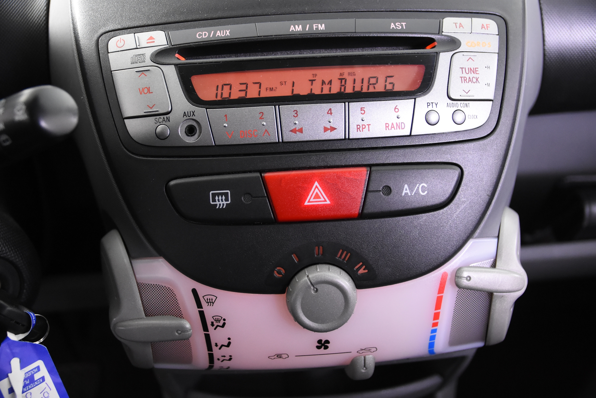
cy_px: 199
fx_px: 695
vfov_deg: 31.9
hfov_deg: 46.4
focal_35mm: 42
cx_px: 298
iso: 3200
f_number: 3.2
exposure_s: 1/50
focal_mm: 28
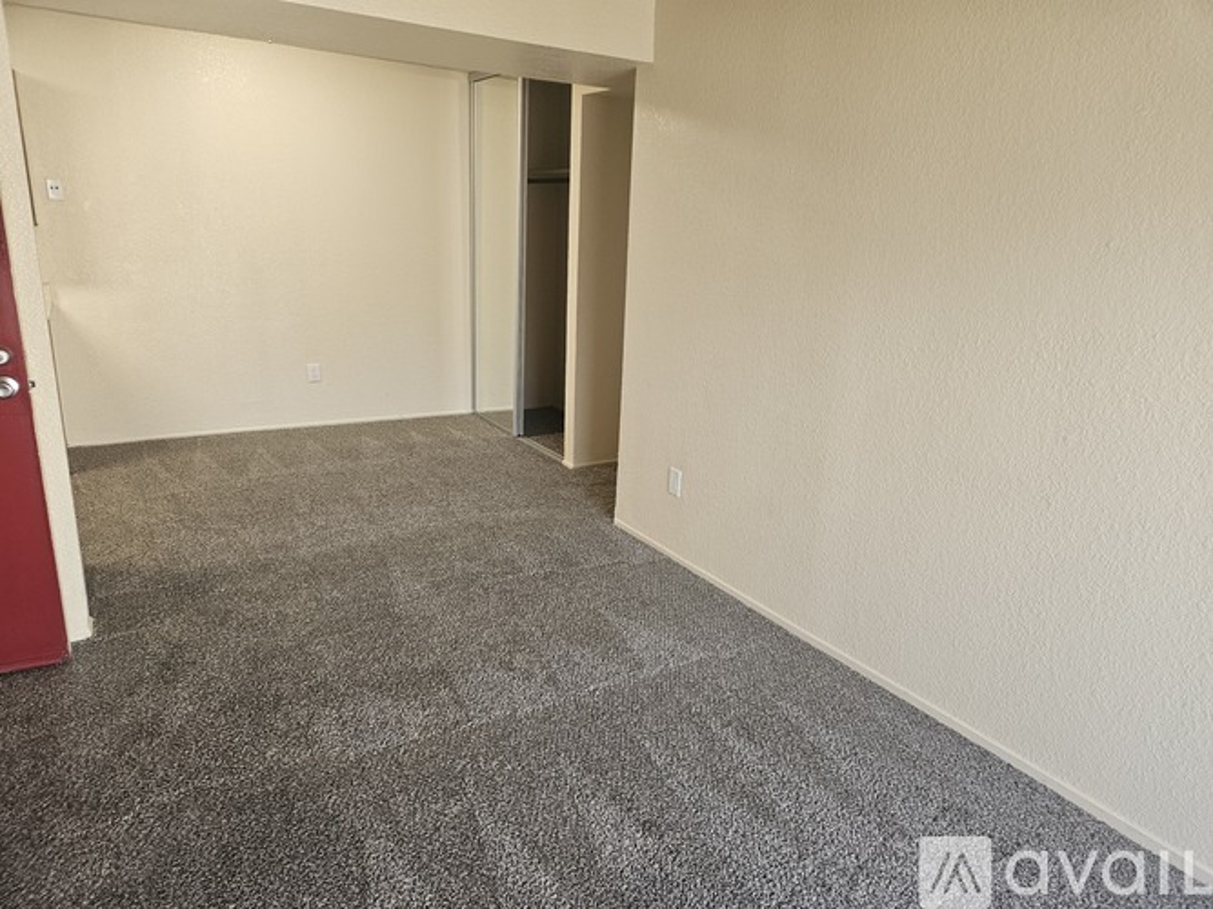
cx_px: 606
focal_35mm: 23
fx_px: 806
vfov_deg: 58.9
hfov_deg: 73.9
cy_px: 454
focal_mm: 5.4
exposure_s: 1/120
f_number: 1.8
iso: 320
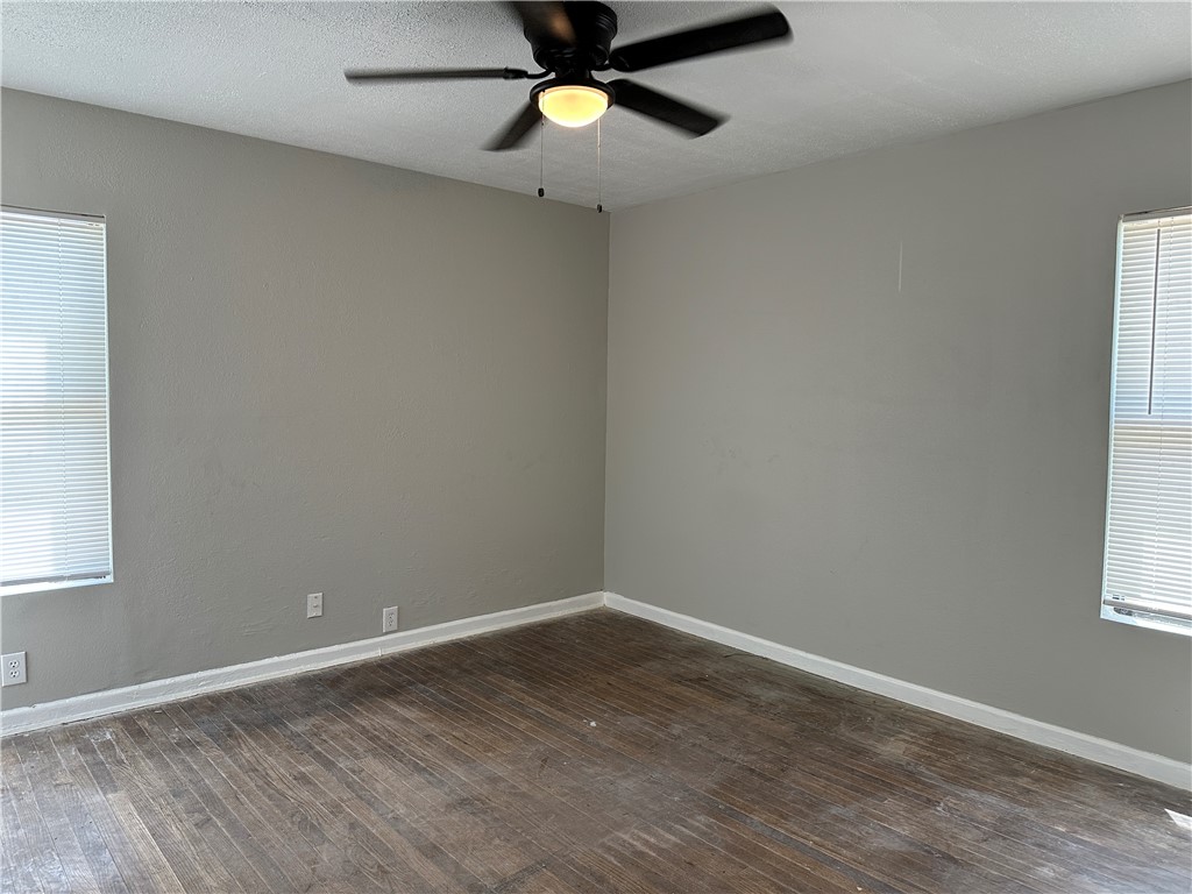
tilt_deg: -2.7
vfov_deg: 56.8
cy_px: 447
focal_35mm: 24
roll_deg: -1.4
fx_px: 826
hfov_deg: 71.6
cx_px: 596
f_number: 1.78
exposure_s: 1/120
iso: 160
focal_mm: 6.86
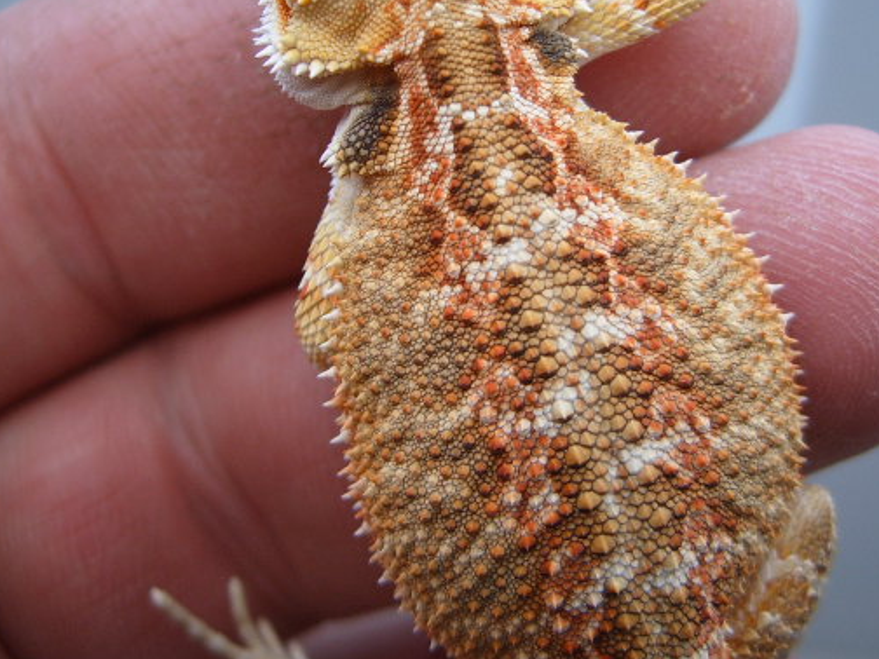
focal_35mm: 47
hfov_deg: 40.4
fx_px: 1193
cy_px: 258
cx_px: 455
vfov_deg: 30.8
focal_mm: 6.2
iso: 63
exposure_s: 1/125
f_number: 2.9
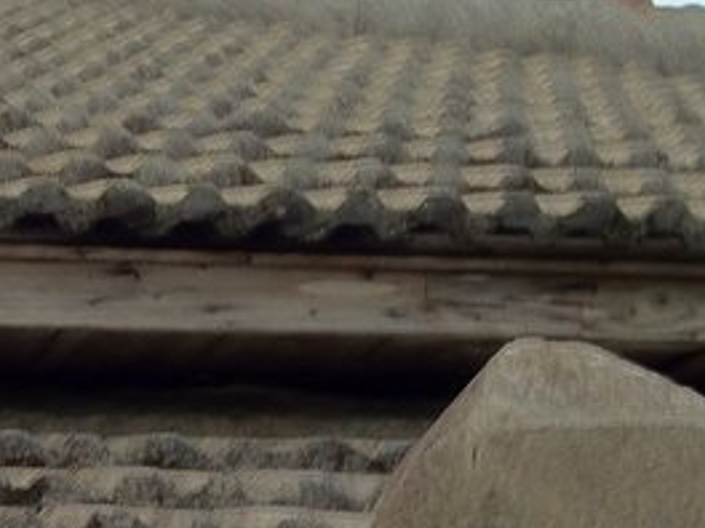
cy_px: 853
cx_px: -299
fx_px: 2770
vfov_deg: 10.4
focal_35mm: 136
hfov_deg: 13.8
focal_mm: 4.28
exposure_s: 1/24
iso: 64
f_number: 2.4
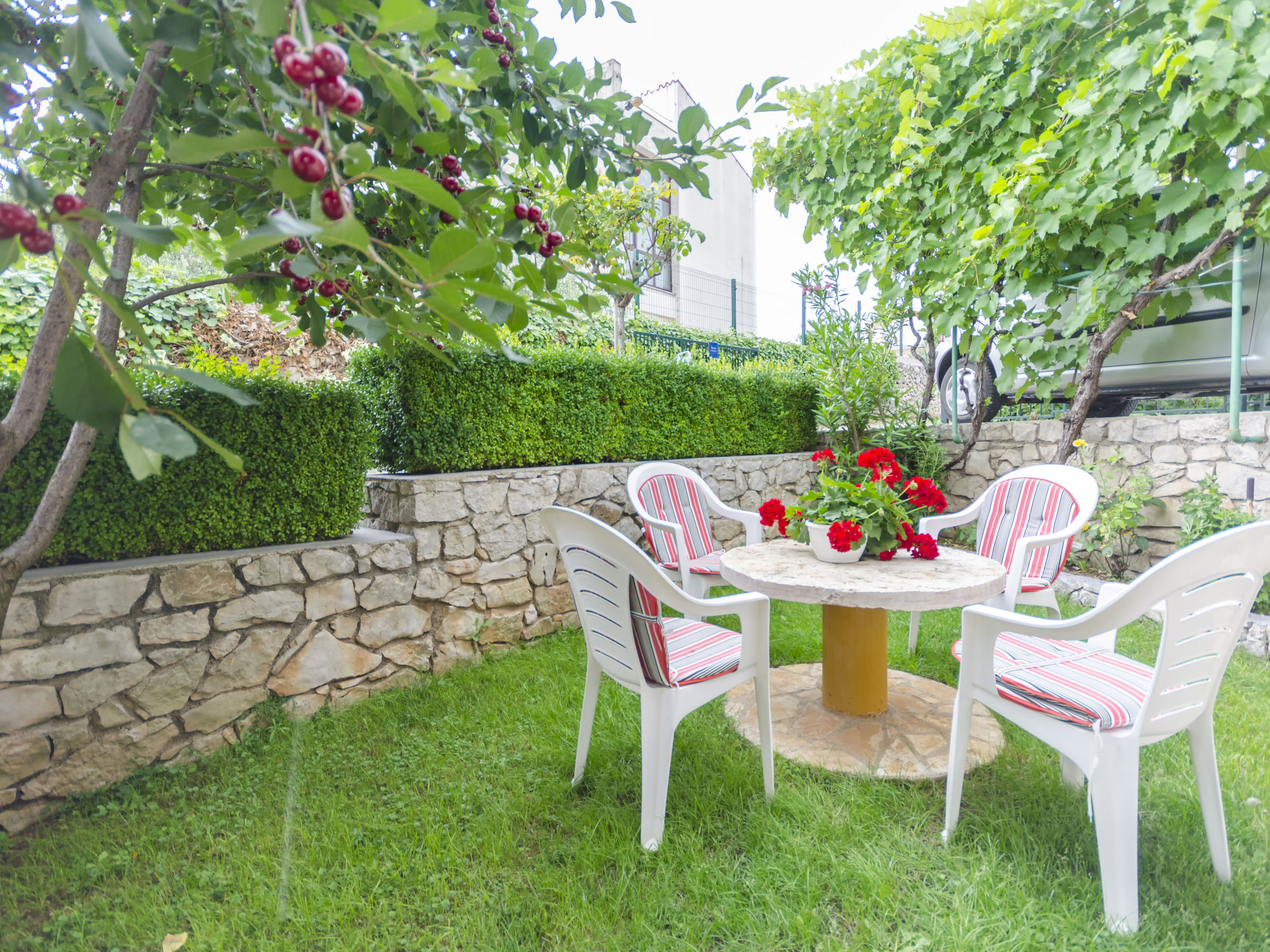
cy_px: 476
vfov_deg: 74.7
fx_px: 624
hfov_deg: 91.0
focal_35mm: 17
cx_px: 641
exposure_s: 1/50
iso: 160
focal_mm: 10
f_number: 4
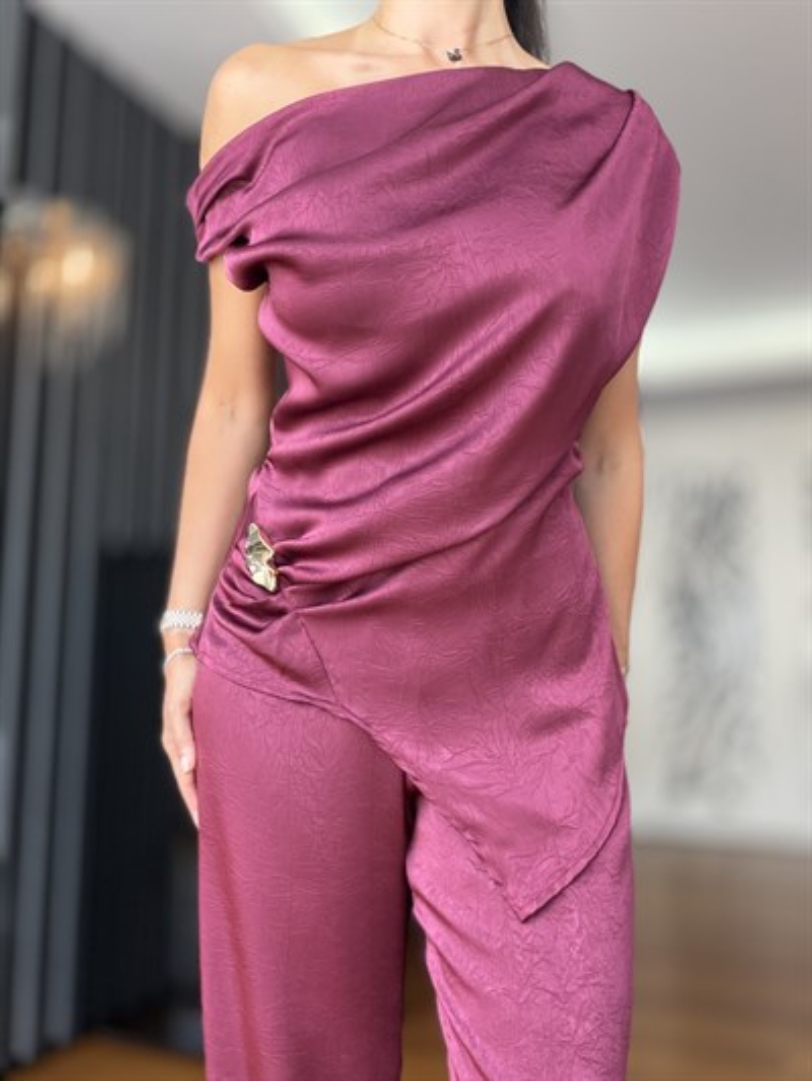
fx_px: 938
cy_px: 540
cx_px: 406
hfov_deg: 46.8
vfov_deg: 60.0
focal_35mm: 30
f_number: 1.9
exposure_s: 1/50
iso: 100
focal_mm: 2.71
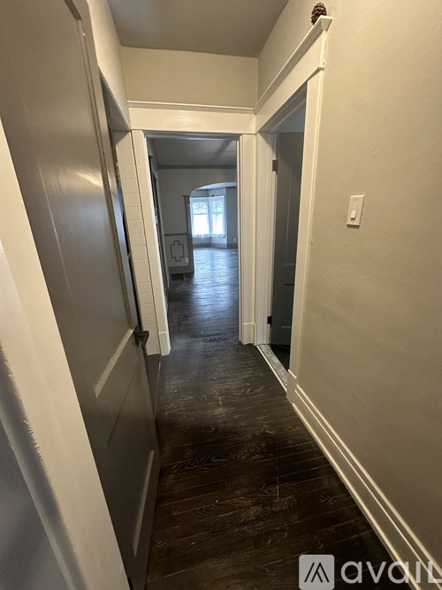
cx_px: 221
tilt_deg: -18.2
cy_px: 295
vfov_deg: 102.1
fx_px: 238
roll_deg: +1.6
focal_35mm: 14
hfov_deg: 85.7
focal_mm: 2.22
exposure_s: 1/60
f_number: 2.2
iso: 800
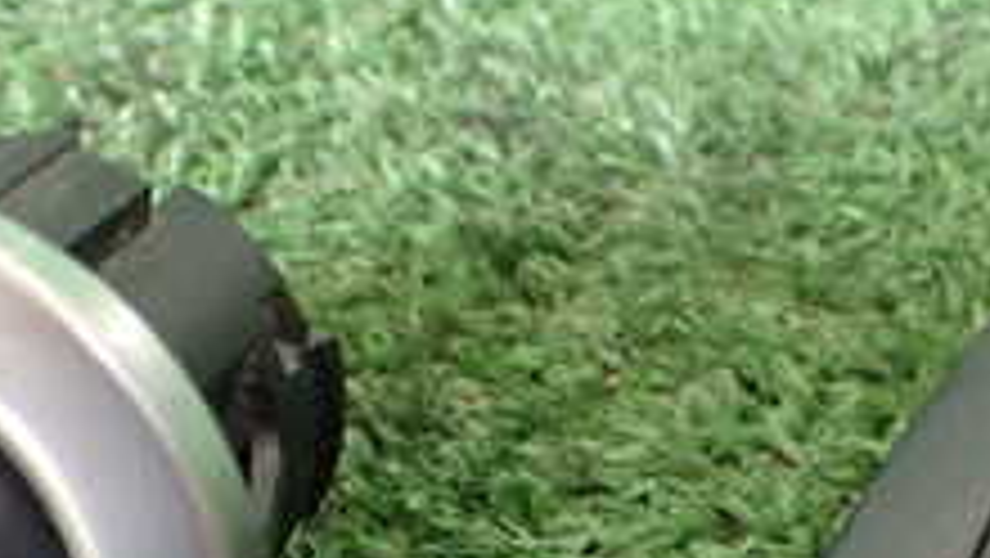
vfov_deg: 13.3
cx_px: 513
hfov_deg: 23.9
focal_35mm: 89
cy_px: 626
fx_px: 2337
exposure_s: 1/125
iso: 800
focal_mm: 5.4
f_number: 2.3
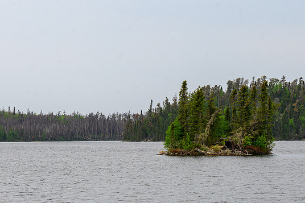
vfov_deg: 7.4
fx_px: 1575
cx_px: 151
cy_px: 106
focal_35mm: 186
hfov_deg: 11.1
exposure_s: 1/400
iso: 360
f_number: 8
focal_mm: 115
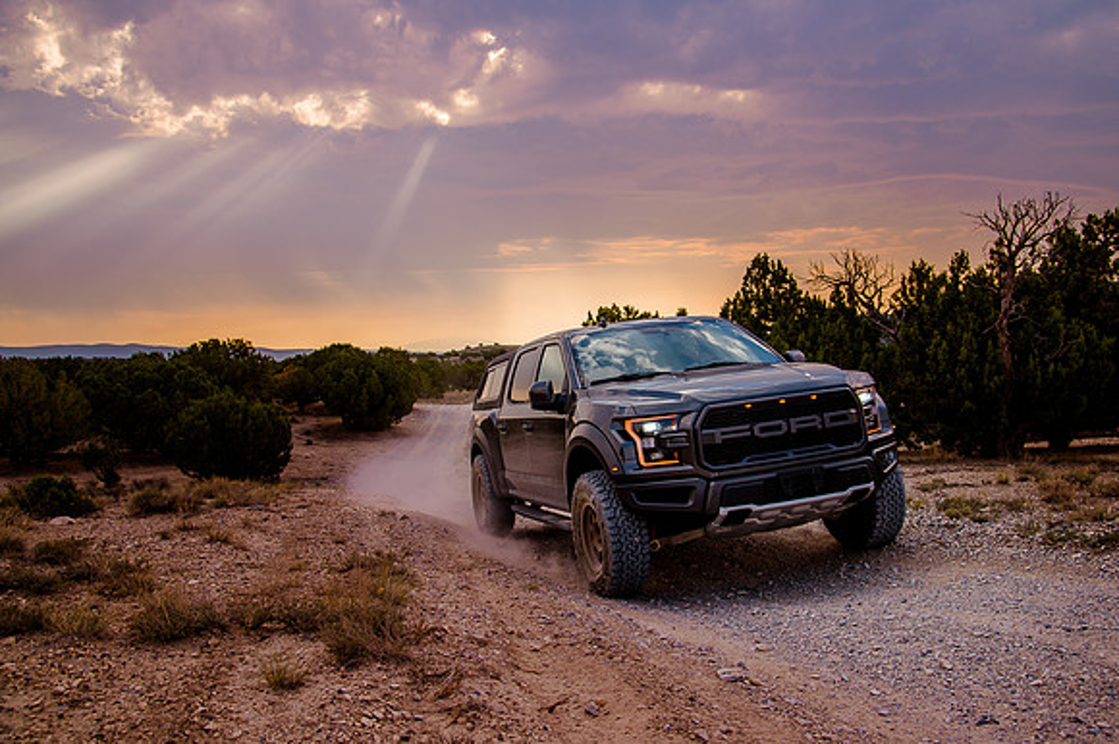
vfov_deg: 41.4
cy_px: 371
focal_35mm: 32
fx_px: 985
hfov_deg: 59.2
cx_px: 578
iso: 200
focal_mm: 30
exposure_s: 1/400
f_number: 5.6
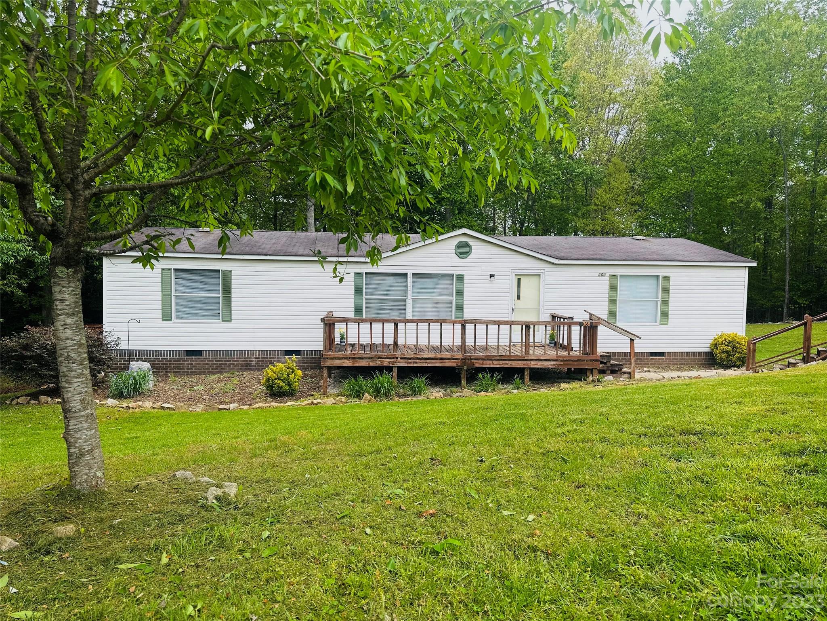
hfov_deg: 71.6
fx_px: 573
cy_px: 310
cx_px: 414
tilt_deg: -3.4
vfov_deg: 56.8
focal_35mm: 24
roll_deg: -0.7
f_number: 1.78
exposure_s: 1/879
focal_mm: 6.86
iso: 80
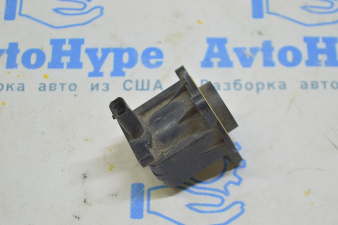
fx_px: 774
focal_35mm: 82
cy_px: 112
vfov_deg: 16.5
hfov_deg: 24.6
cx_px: 169
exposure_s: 1/20
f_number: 5.6
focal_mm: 55
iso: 400
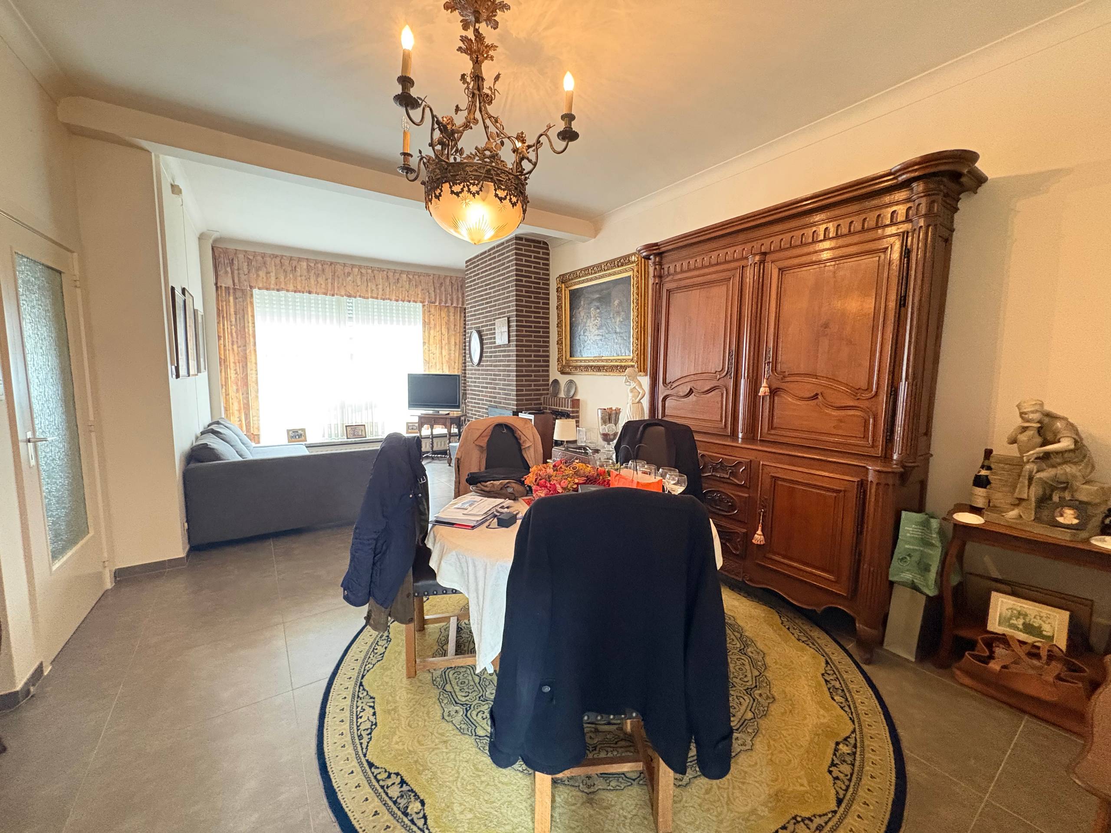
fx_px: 449
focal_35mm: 14
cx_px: 556
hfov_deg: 102.1
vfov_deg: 85.7
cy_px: 416
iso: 1000
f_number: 2.2
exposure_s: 1/33
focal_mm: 2.22
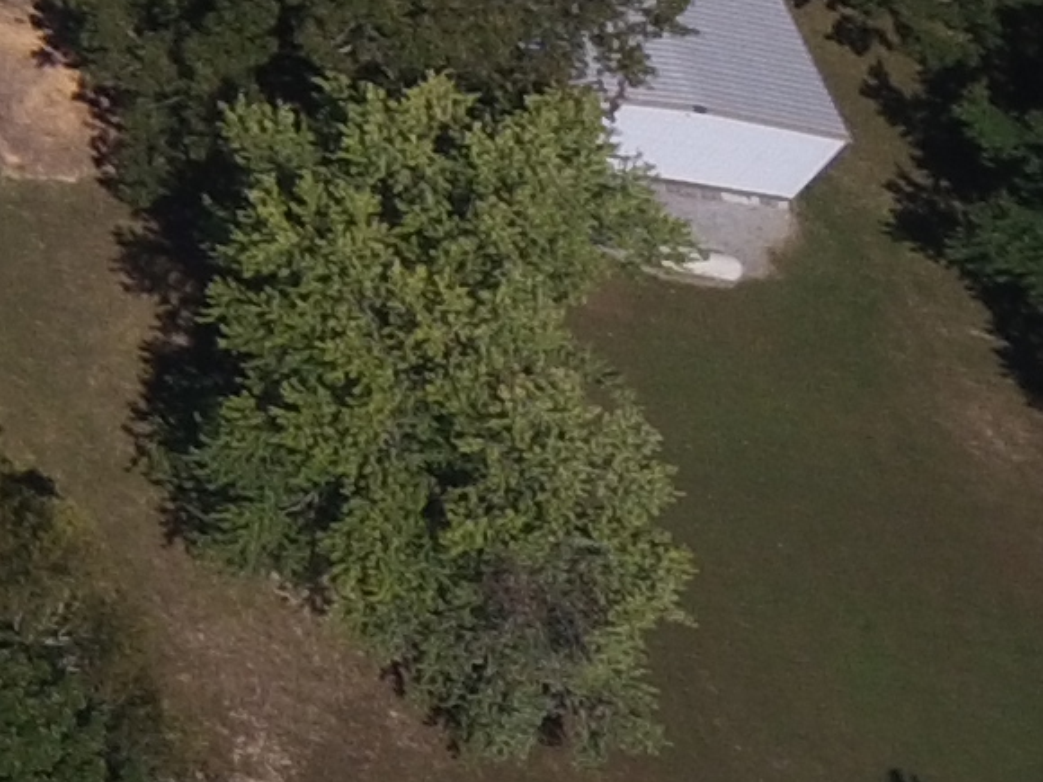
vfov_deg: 9.3
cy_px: -1273
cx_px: -2460
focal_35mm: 138
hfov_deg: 9.5
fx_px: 4158
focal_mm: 3.61
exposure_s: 1/732
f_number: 2.8
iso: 100
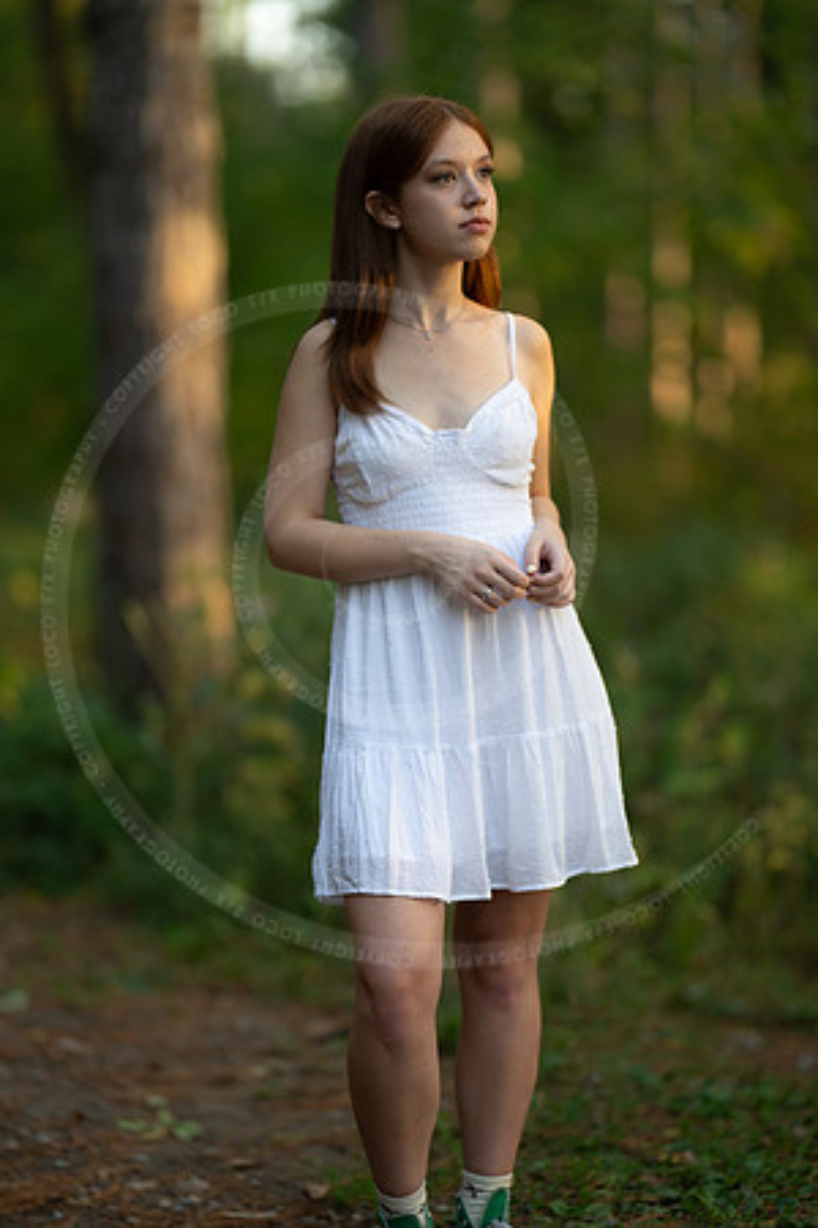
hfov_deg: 16.1
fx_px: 2897
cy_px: 614
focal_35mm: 85
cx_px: 409
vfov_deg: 23.9
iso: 160
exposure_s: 1/500
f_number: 1.2
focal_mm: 85
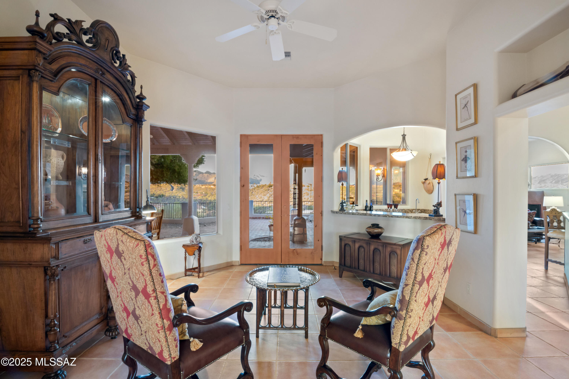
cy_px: 190
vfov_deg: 73.7
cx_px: 284
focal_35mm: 16
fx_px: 253
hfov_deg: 96.8
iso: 800
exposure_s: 1.3
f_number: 22
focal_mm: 16
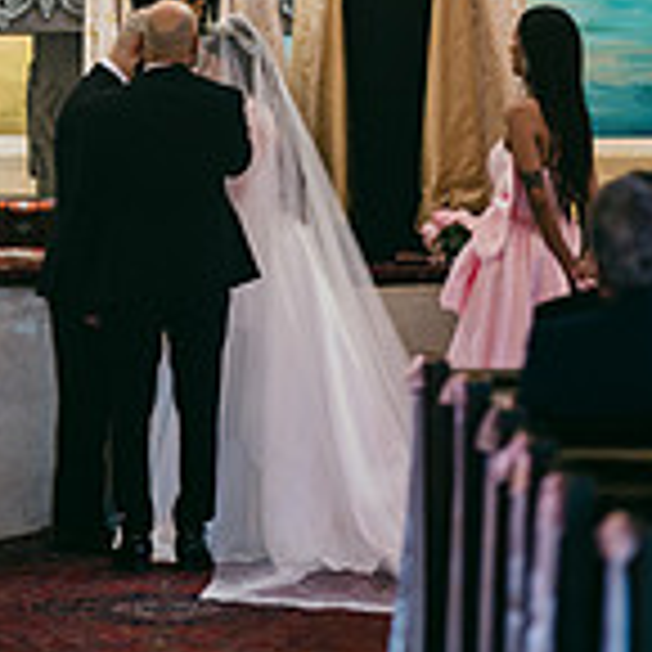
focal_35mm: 276
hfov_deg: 6.3
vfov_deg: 6.3
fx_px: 5881
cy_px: -202
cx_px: 157
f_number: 1.4
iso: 800
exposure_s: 1/200
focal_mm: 105
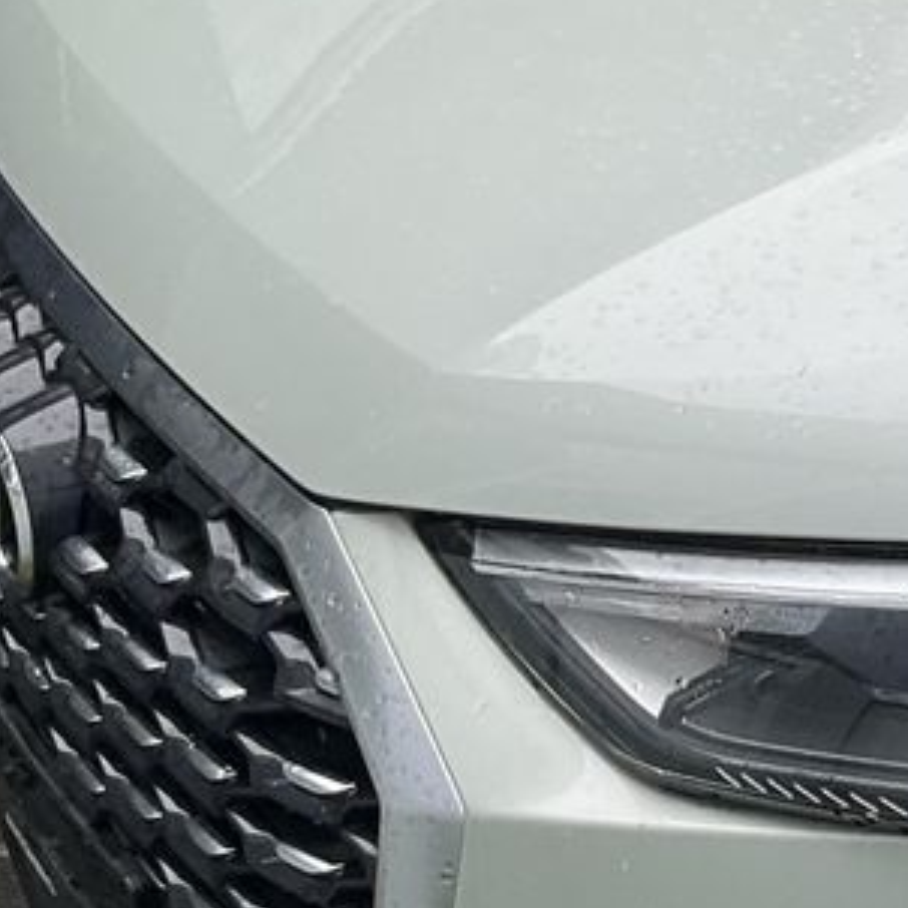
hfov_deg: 15.0
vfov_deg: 17.0
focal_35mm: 102
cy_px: 637
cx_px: 1597
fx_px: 3027
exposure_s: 1/728
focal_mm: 3
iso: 25
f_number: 1.8
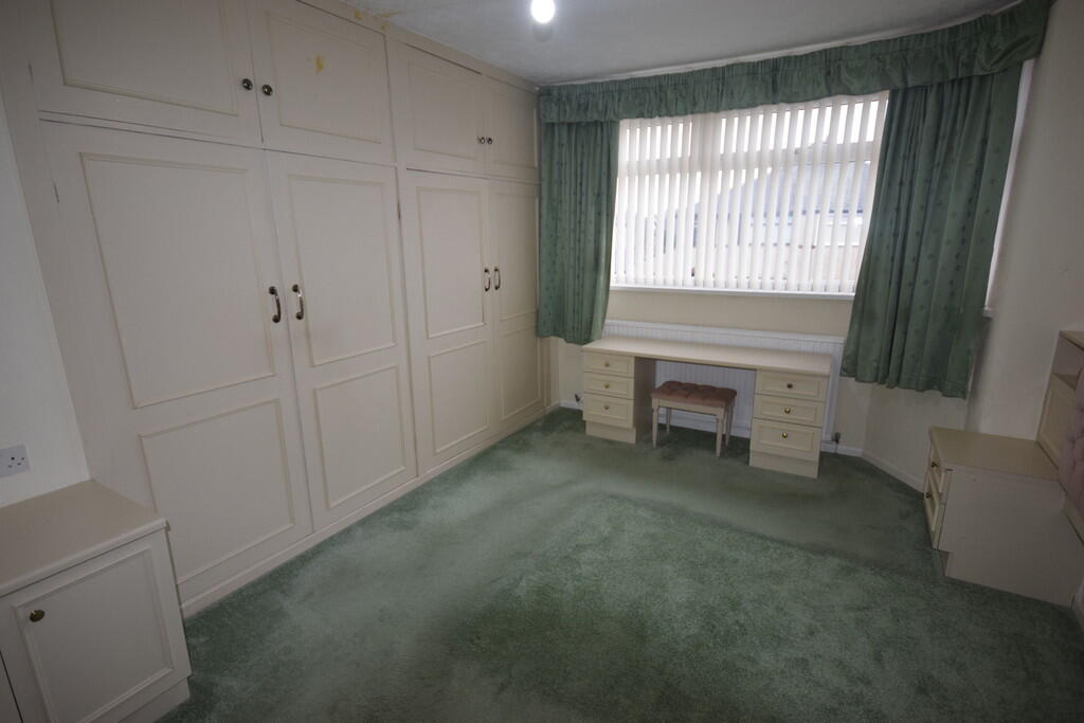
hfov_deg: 92.4
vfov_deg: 69.7
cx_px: 542
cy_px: 362
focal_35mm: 17
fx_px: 519
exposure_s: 1/80
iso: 800
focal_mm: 11.5
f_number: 4.5
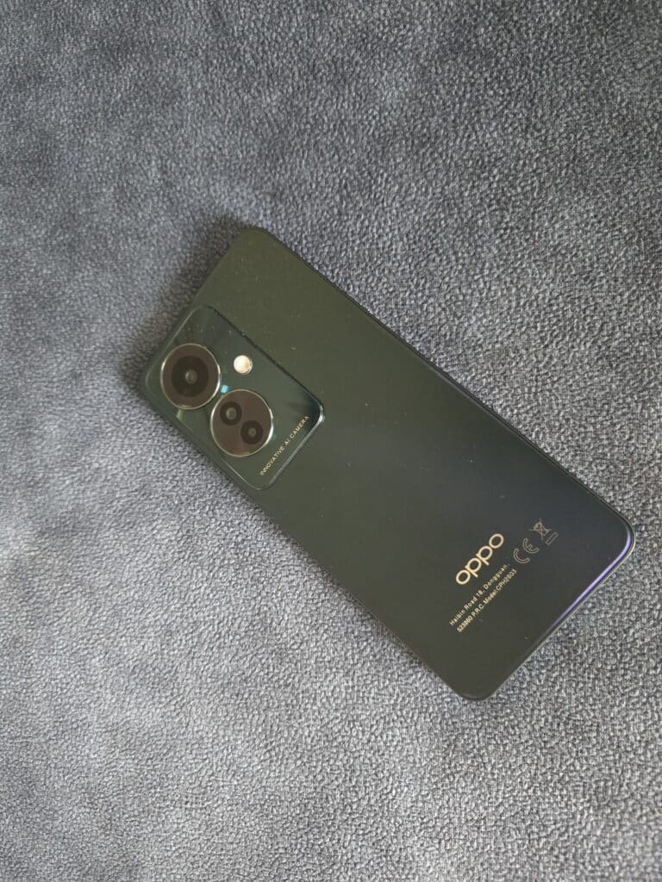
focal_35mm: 23
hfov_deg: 58.9
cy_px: 441
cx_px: 331
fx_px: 586
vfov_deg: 73.9
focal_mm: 6.3
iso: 1600
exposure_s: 1/50
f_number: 1.7
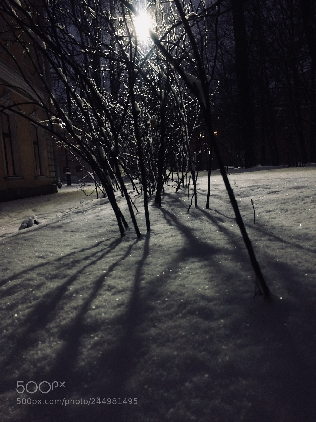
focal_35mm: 29
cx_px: 158
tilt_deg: -3.7
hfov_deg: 48.2
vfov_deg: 61.7
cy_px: 211
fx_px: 353
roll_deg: +1.4
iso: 250
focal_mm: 4.15
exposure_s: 1/33
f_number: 2.2
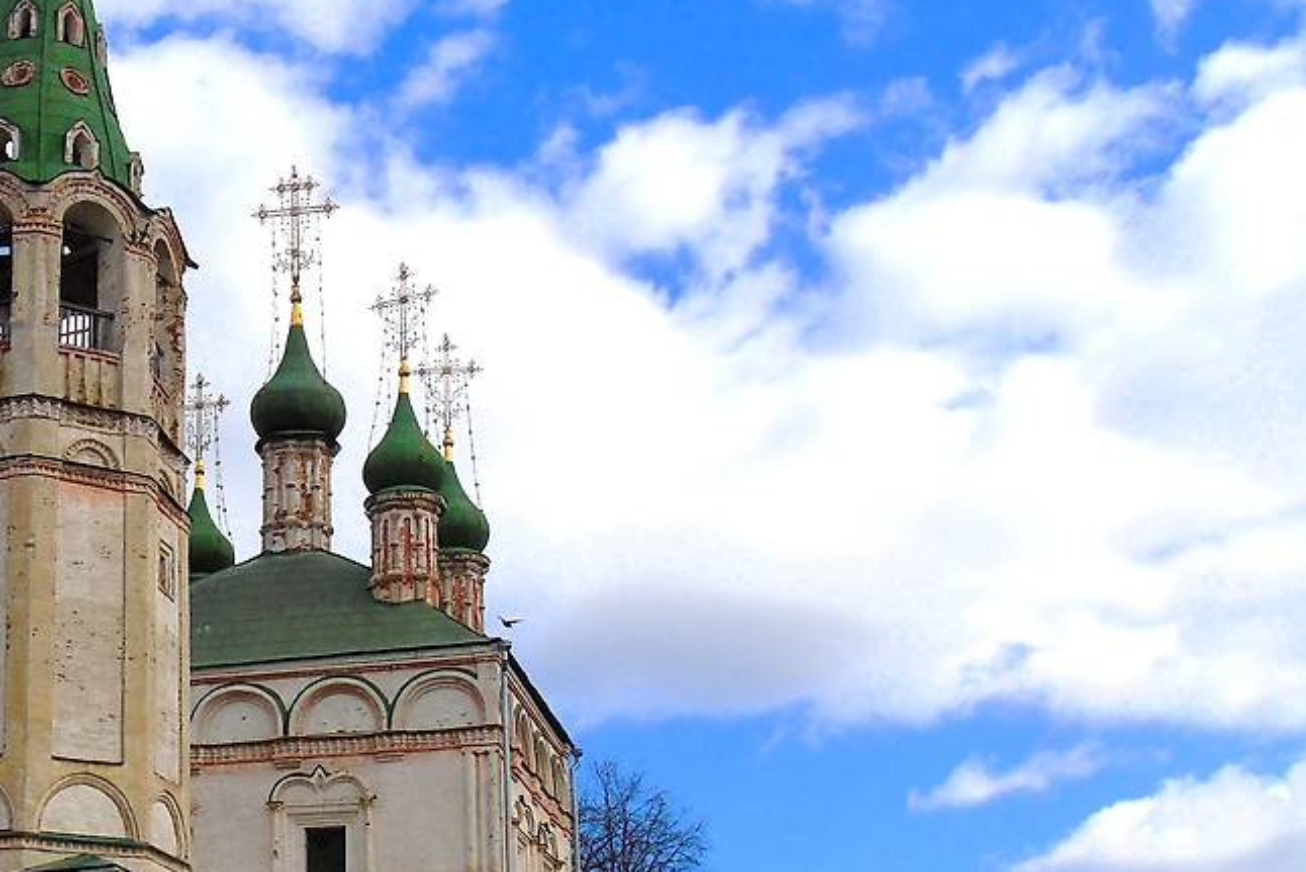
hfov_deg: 33.8
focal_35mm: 56
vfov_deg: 24.1
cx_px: 146
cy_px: 595
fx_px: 2032
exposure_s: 1/1250
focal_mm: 5.2
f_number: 3.6
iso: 80
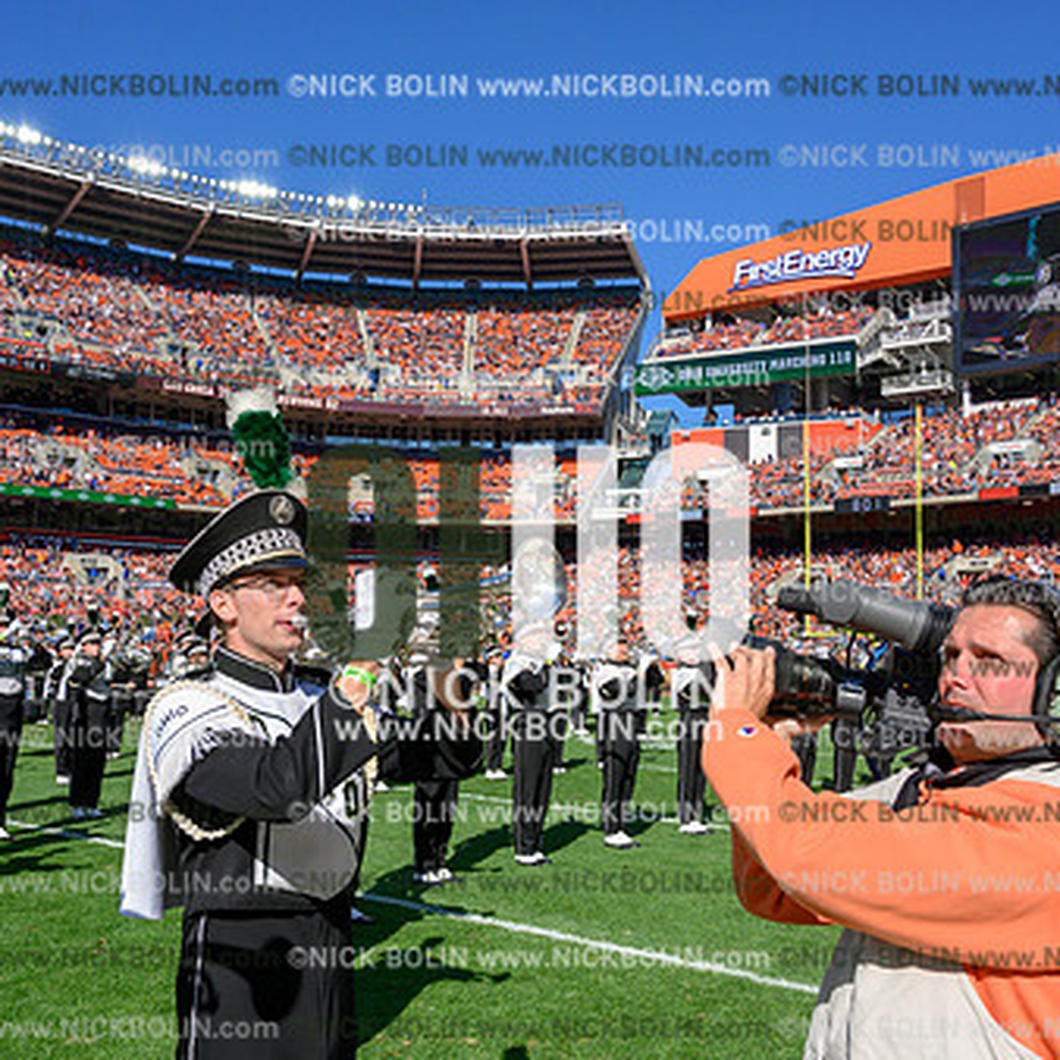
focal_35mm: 35
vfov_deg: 47.1
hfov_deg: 47.2
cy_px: 594
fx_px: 1213
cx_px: 527
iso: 1000
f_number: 8
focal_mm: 24
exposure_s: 1/2500
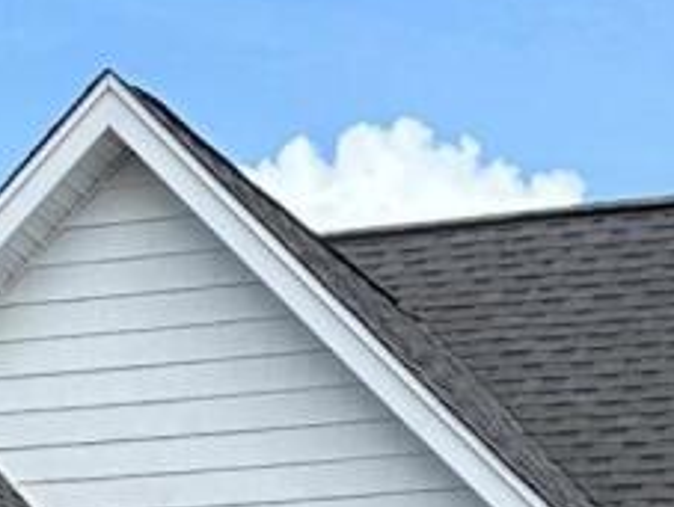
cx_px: 65
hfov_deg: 9.3
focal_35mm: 211
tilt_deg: +1.0
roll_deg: -4.1
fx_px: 4115
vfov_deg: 6.6
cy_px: 1402
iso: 80
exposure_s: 1/2410
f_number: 1.78
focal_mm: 6.86
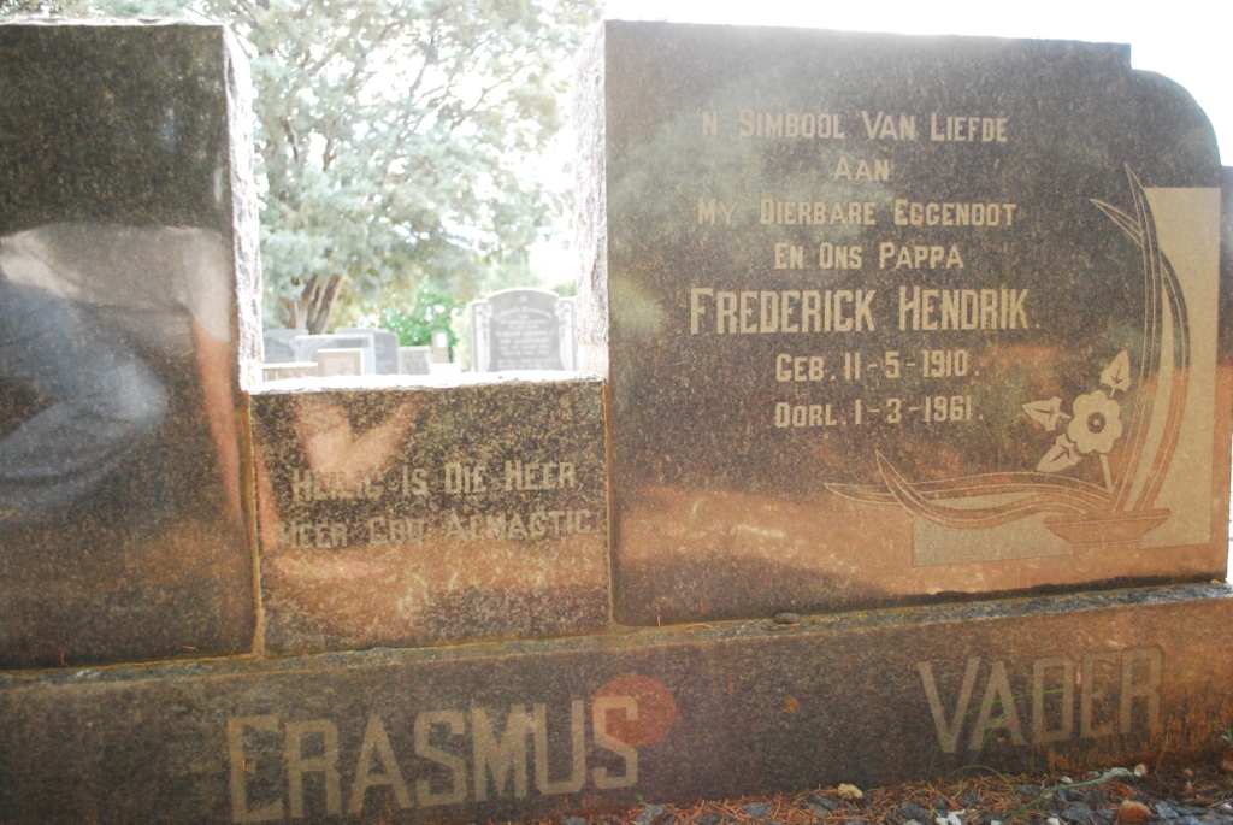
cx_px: 616
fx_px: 1131
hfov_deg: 57.2
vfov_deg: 40.1
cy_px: 412
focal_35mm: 33
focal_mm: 22
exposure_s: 1/400
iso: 1600
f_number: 4
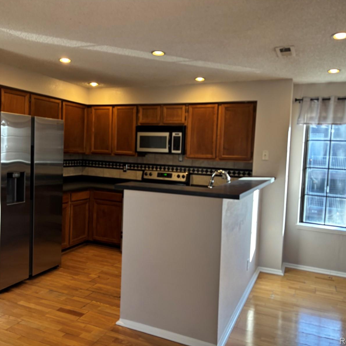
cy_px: 172
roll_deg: -2.2
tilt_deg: -3.5
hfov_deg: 52.4
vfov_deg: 52.5
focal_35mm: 31
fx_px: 351
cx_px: 153
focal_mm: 5.96
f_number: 1.6
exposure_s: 1/83
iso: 125
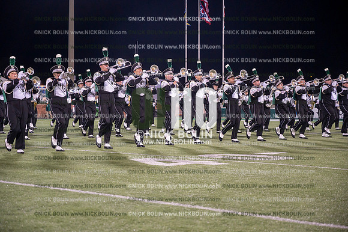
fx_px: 676
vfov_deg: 19.4
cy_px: 116
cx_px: 174
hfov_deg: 28.9
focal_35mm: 70
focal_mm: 70
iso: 3200
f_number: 4
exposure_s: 1/640
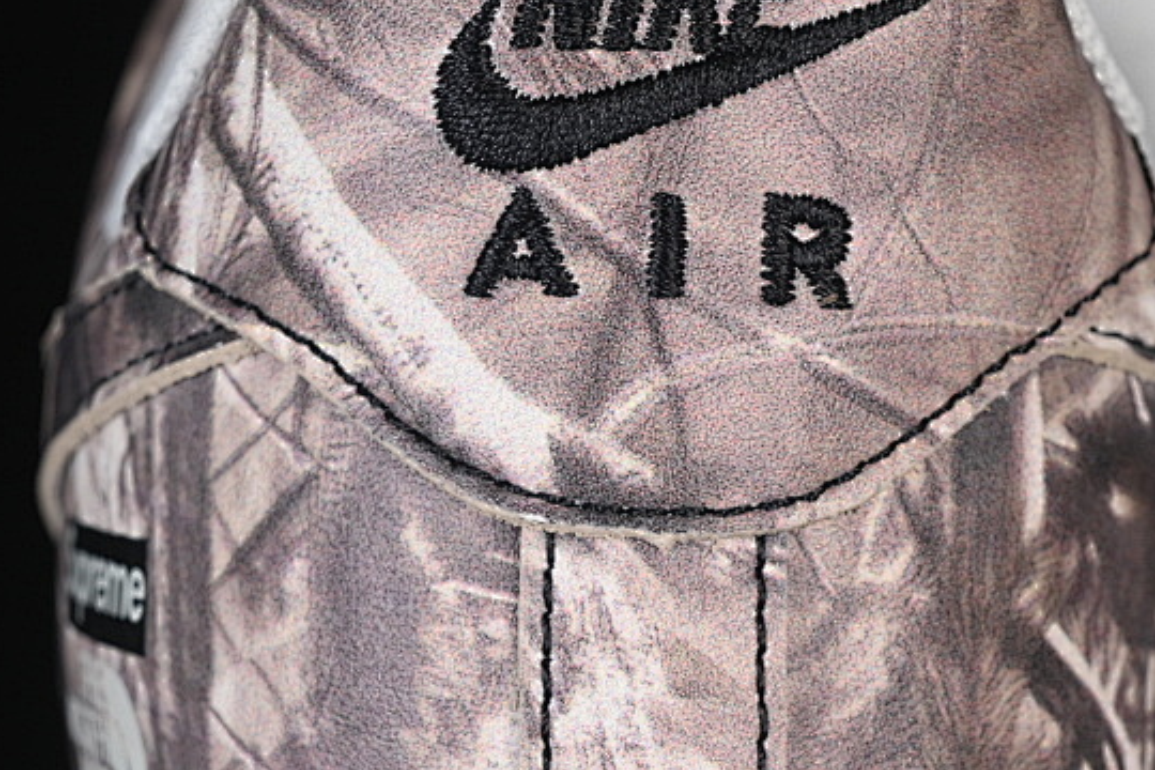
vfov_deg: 9.1
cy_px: 599
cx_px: 646
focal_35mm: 150
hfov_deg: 13.7
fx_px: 4812
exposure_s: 1/80
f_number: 7.1
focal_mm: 50
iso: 160
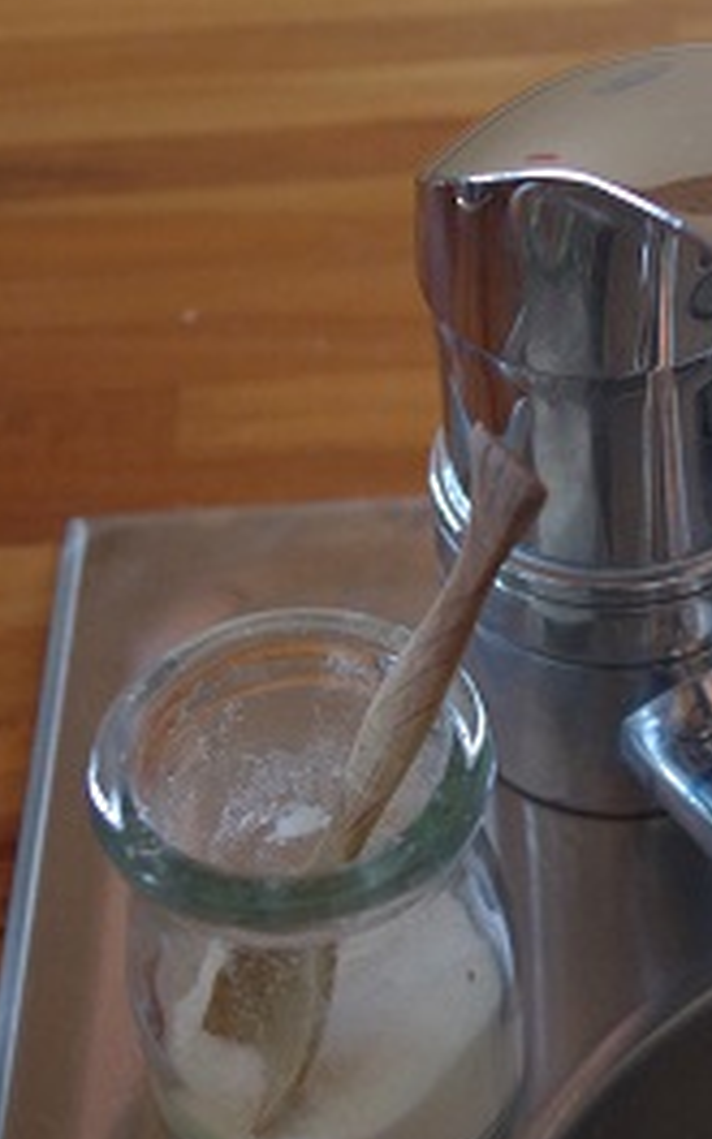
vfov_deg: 25.8
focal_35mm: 80
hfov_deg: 16.2
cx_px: 608
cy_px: 522
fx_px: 2484
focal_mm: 30.63
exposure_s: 1/60
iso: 1600
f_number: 4
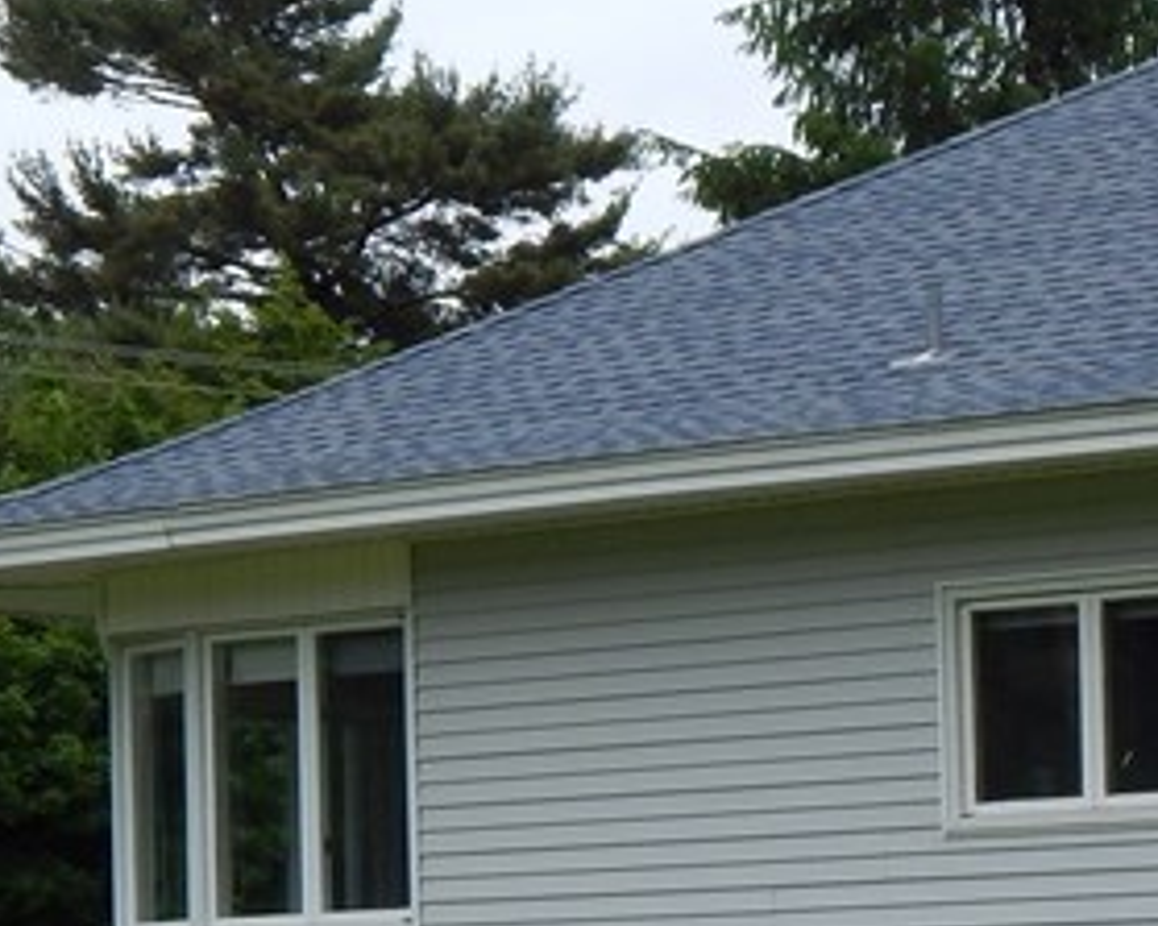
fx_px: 4659
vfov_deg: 11.2
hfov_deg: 14.0
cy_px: 1013
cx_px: 1108
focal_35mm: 136
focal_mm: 6.8
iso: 125
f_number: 3.4
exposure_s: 1/1000
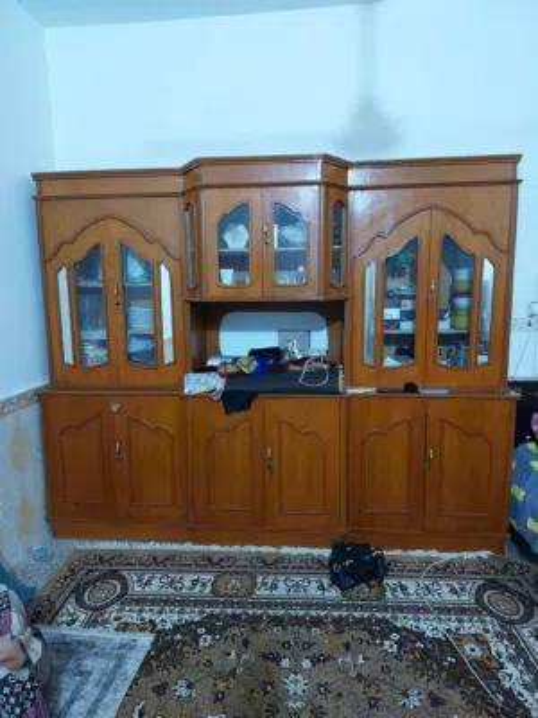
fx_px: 477
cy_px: 359
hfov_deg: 58.9
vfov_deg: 73.9
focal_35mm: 23
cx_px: 269
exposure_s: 1/50
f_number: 1.8
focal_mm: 5.06
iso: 500
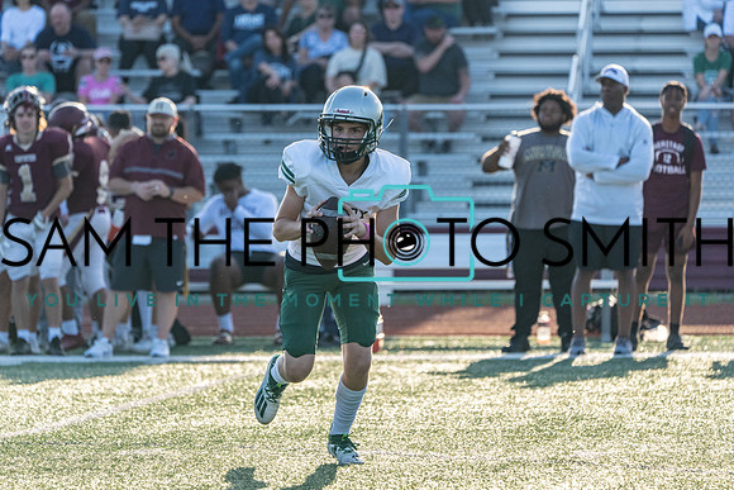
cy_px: 235
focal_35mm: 390
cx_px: 345
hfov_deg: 5.3
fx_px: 7959
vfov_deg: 3.5
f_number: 8
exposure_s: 1/1250
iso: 1600
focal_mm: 364
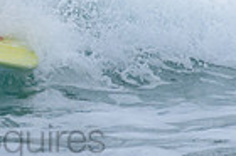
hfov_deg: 0.9
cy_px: -168
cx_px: -1
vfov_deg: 0.6
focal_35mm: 2345
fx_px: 15355
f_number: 5.6
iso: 1400
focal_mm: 460
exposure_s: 1/2000
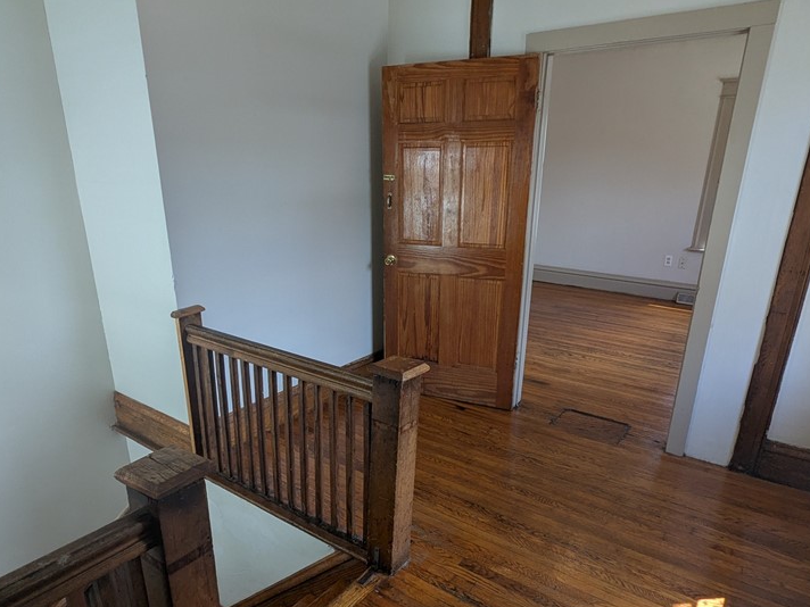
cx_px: 388
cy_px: 361
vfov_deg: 58.4
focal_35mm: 23
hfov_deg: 73.9
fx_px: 538
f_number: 2.2
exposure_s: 1/120
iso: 58
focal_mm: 2.35
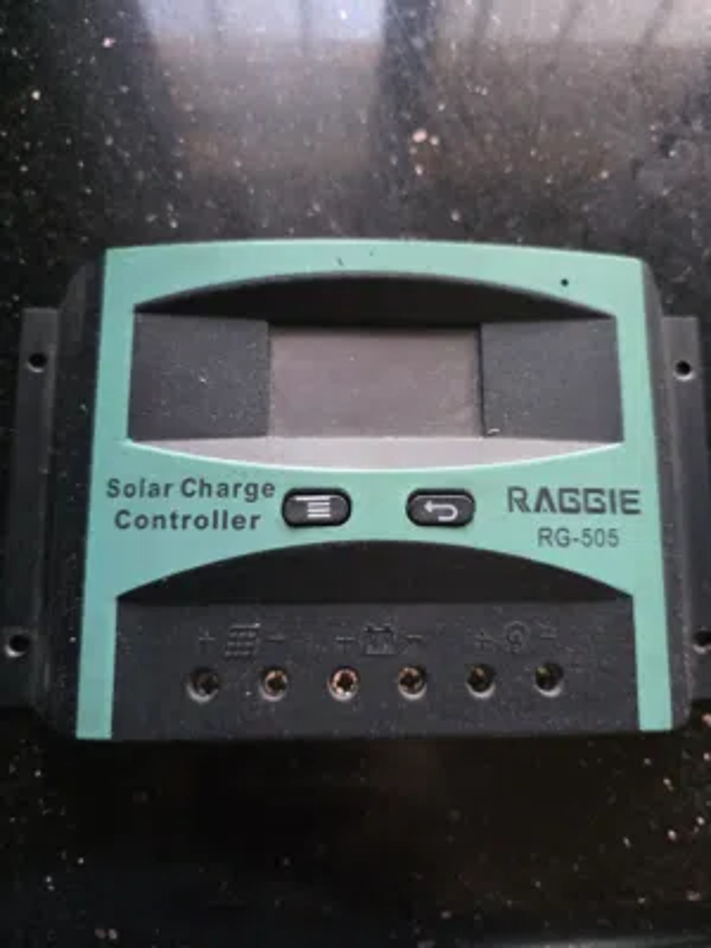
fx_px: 630
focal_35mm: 23
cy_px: 474
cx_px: 356
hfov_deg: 58.9
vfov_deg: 73.9
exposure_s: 1/100
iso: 1600
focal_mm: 6.3
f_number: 1.7
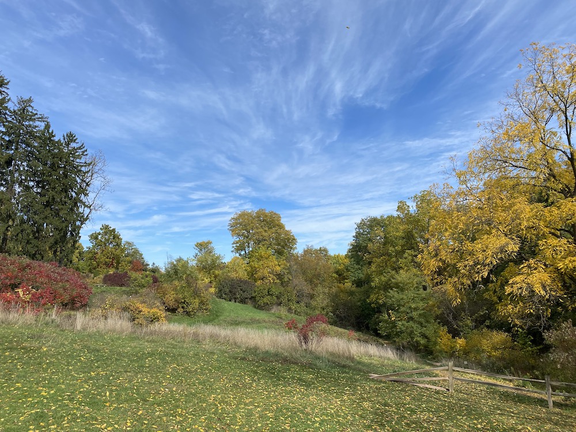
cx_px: 288
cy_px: 216
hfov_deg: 67.3
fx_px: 433
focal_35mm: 26
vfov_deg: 53.1
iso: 32
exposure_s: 1/2688
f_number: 1.8
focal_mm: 4.25
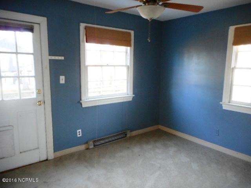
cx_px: 126
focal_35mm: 25
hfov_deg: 69.4
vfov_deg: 54.9
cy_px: 94
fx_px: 181
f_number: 3.7
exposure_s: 1/30
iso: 400
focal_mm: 4.5
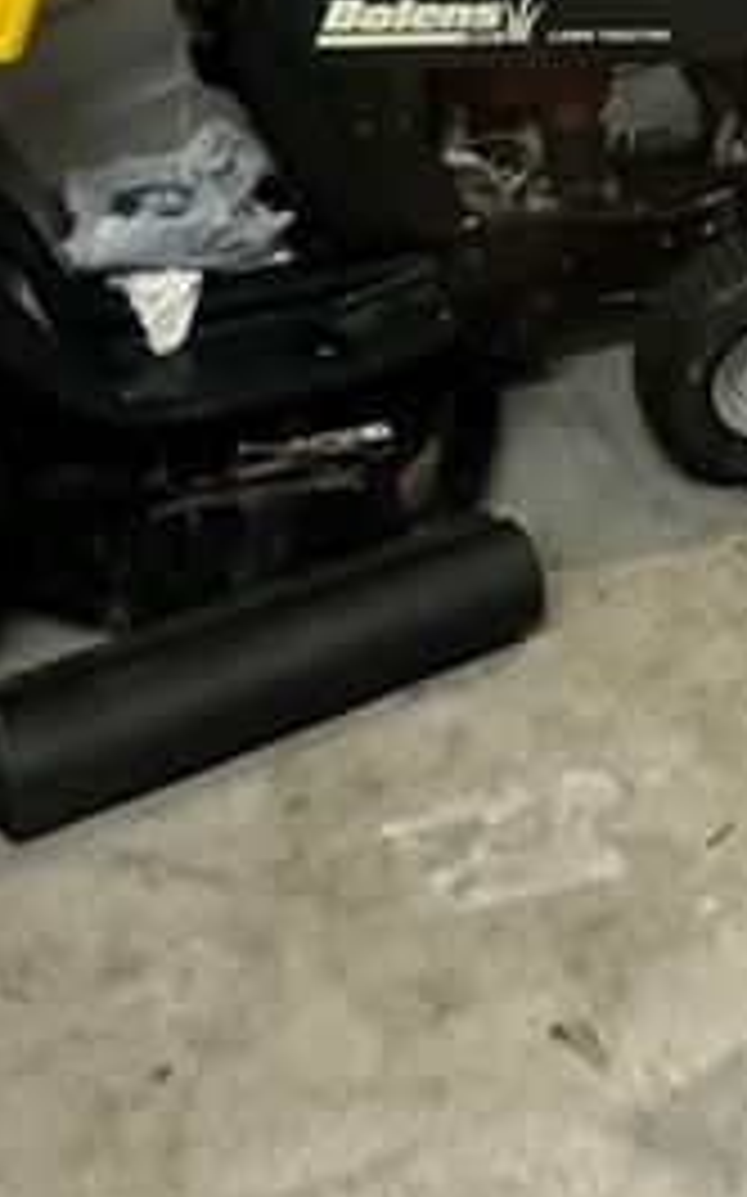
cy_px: -220
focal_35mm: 67
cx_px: 1220
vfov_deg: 27.2
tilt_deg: -10.3
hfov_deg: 17.0
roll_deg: -0.8
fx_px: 2185
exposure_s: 1/60
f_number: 2.2
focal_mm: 2.22
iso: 1000
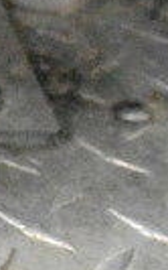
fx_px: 1951
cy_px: 9
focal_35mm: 266
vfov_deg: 7.9
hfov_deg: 4.7
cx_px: -348
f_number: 4.8
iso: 25600
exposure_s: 1/30
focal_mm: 38
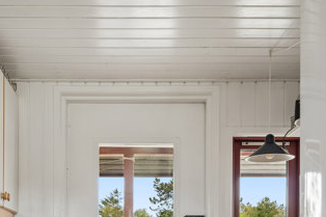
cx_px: 105
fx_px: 507
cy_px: 263
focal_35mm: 56
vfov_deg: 22.2
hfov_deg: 35.3
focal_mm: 22
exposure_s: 1/30
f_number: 4
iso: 400
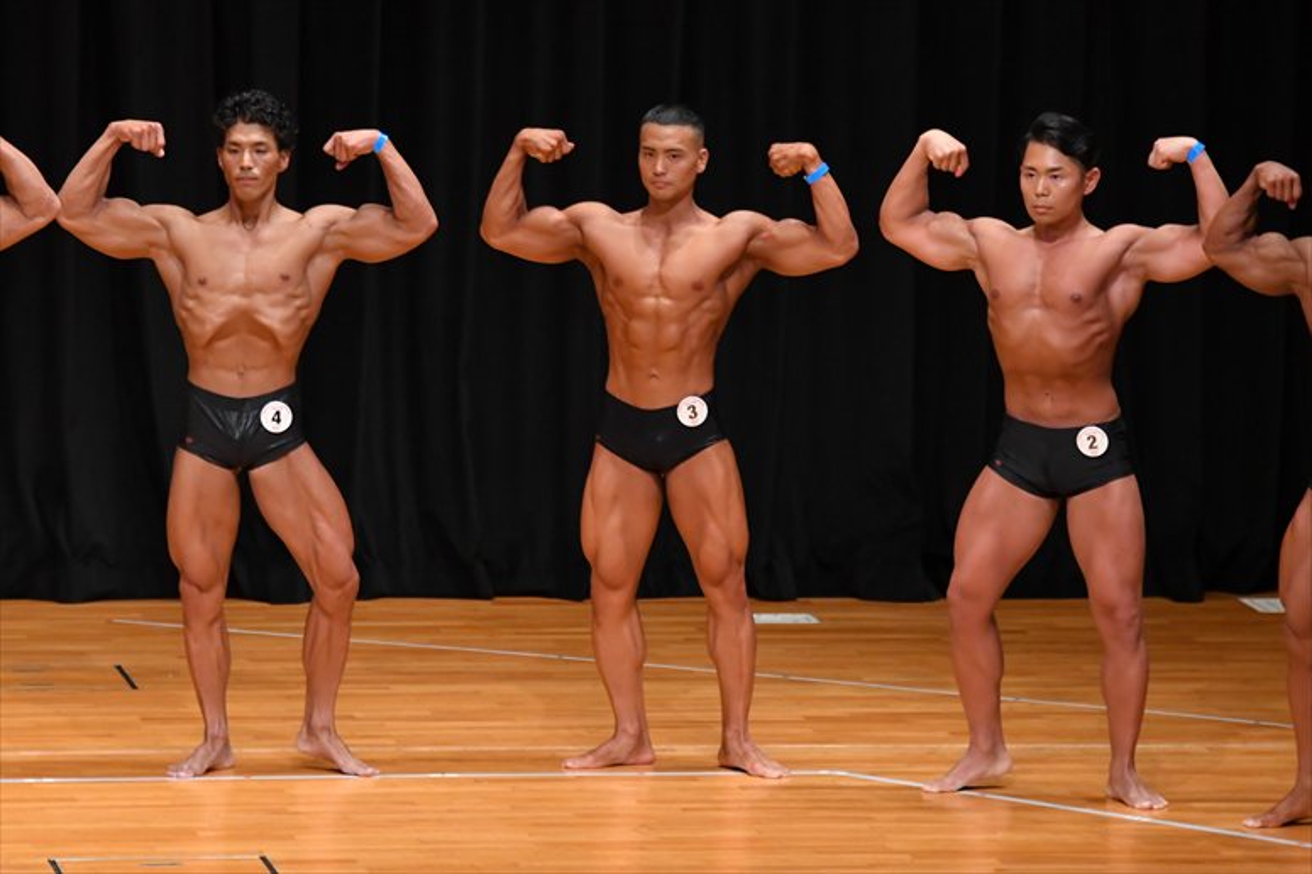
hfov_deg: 7.6
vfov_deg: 5.1
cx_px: 656
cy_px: 437
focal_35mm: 270
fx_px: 9835
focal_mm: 180
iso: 4000
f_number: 5.6
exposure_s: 1/400
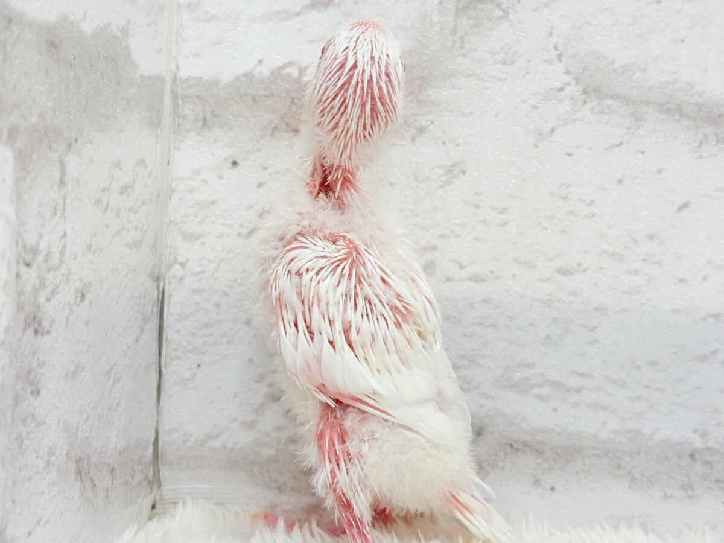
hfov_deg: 36.8
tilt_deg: -1.0
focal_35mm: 52
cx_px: 362
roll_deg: -1.5
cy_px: 272
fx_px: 1088
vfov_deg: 28.0
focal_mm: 5.96
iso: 25
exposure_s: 1/50
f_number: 1.6
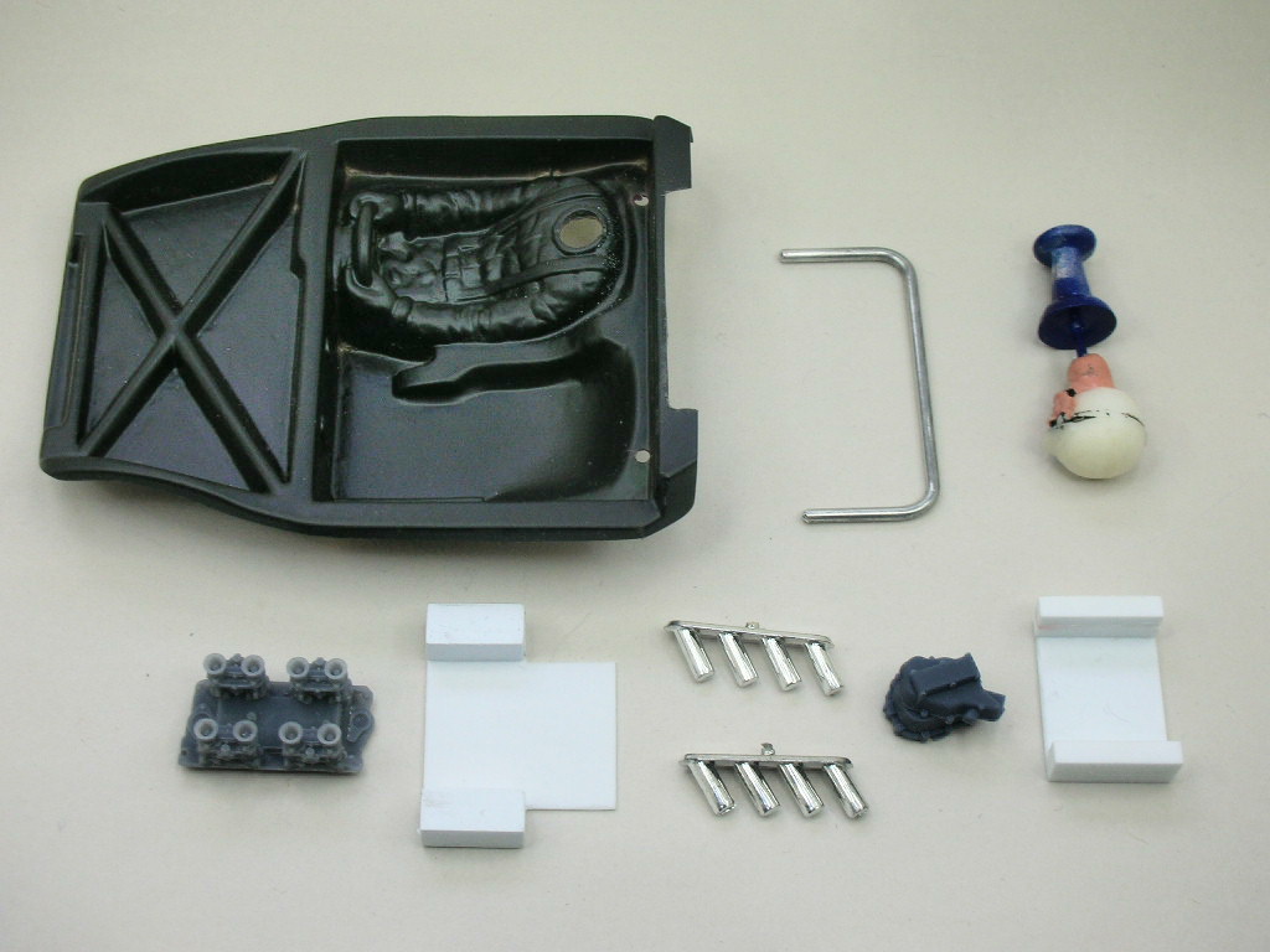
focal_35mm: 73
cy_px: 476
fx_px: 2678
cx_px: 635
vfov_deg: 20.2
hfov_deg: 26.7
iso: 50
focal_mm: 12.2
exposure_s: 1/78
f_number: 4.4
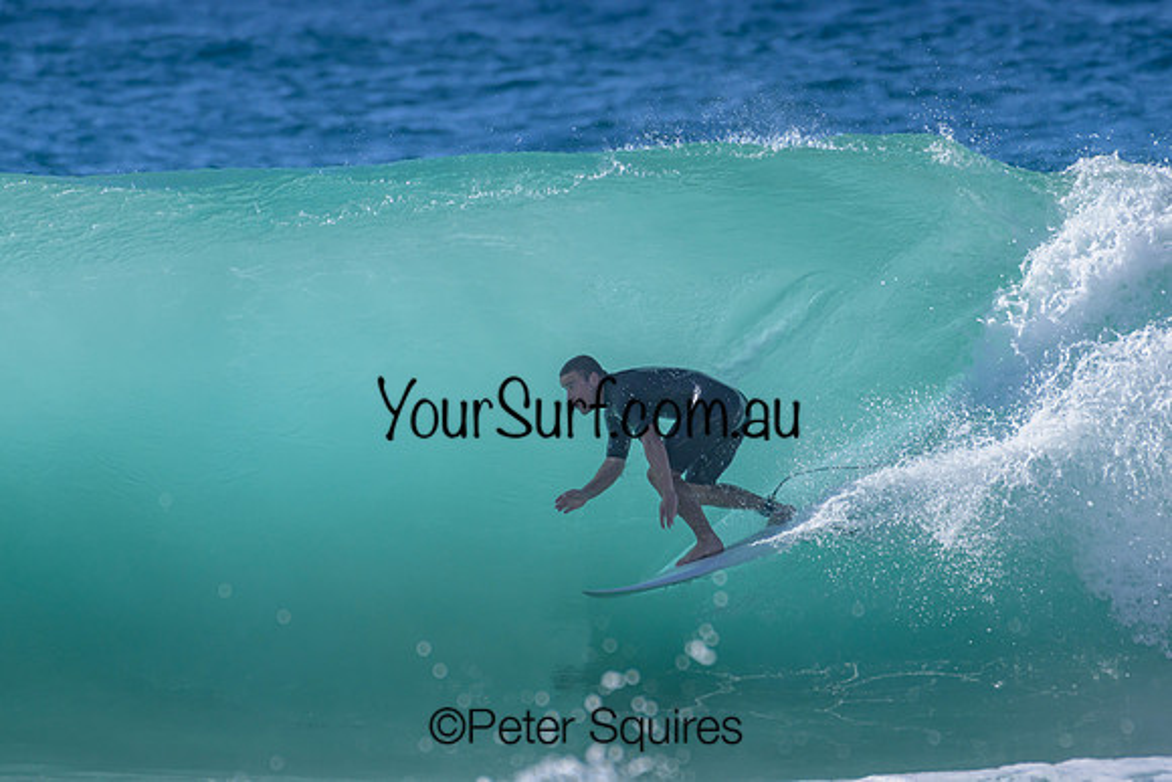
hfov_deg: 2.1
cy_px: 391
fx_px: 32562
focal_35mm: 1000
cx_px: 586
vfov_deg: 1.4
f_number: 11
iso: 1000
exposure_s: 1/2000
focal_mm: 1000
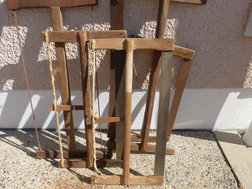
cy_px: 94
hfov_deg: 71.6
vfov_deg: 56.8
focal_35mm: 24
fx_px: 175
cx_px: 126
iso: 100
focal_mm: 4.3
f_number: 3.3
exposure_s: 1/1000
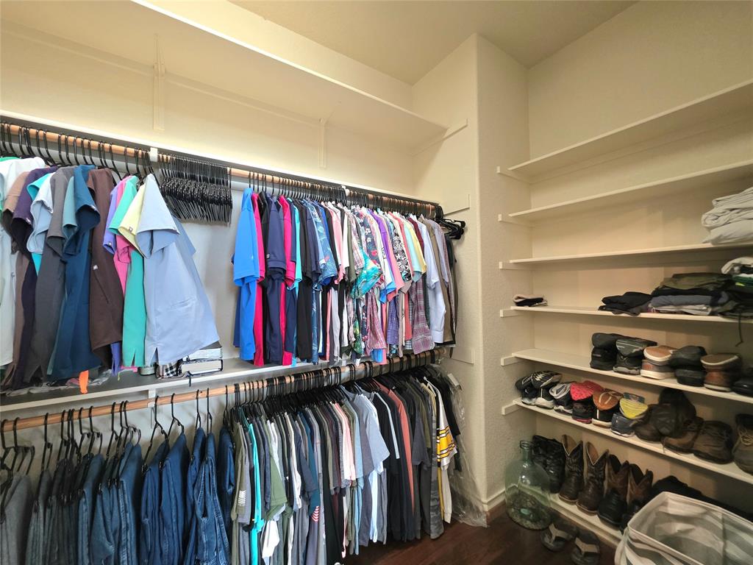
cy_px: 282
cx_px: 376
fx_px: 283
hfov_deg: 106.2
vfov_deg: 89.9
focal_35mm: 13
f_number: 1.9
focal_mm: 2.2
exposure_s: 1/60.2
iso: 400
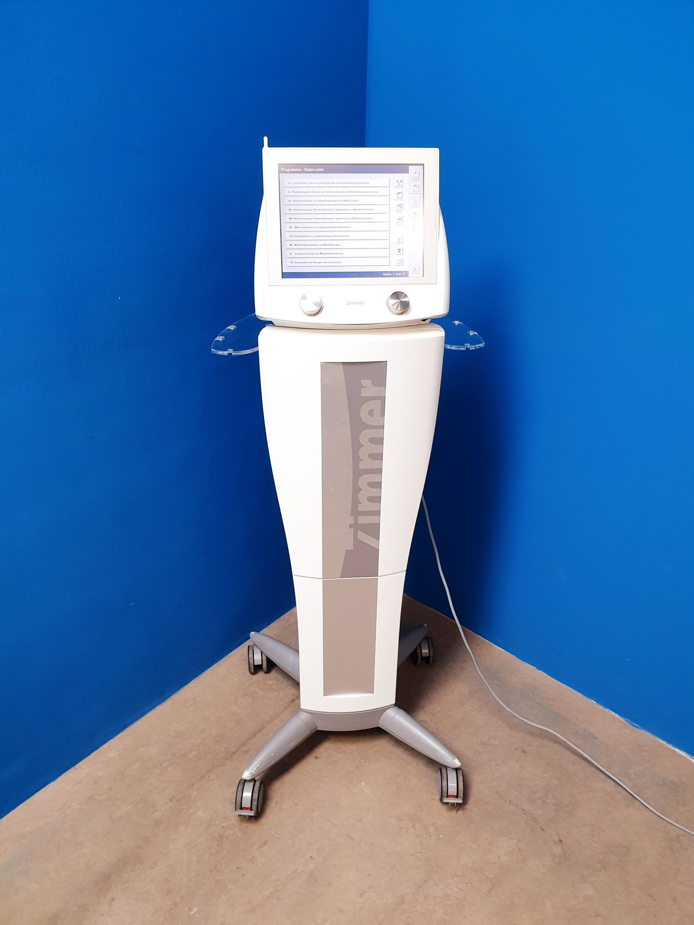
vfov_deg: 67.3
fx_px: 695
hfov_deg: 53.1
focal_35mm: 26
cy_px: 462
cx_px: 347
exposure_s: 1/50
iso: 250
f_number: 2.4
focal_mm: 4.3
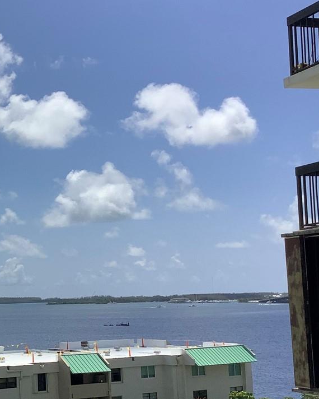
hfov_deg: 20.8
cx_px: -80
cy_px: 236
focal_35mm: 68
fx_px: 802
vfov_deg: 27.8
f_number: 2.4
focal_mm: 3.3
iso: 25
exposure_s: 1/3021
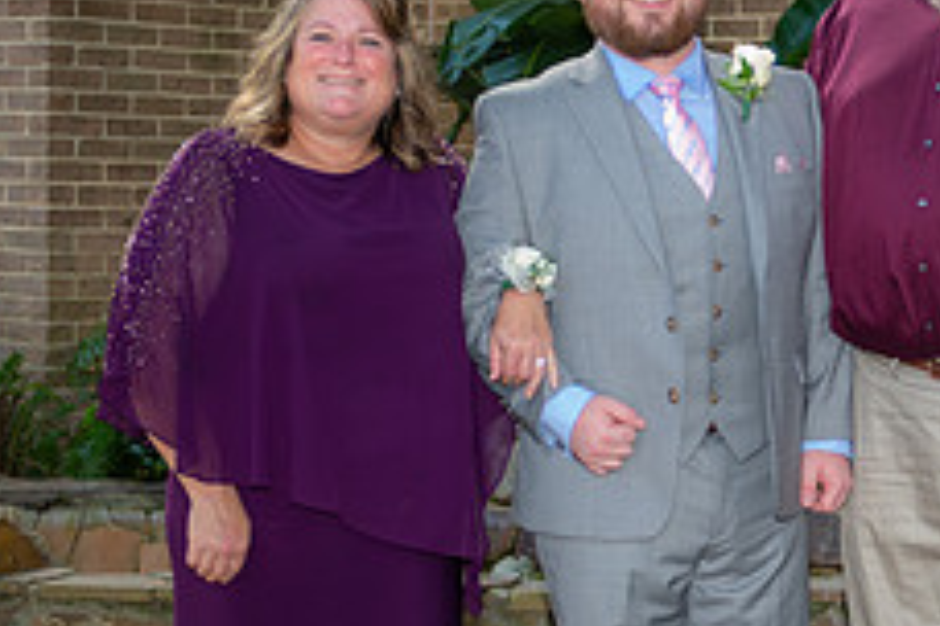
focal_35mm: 122
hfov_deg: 16.6
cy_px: 375
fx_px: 3185
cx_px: 808
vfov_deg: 11.2
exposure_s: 1/60
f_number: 2.8
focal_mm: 48
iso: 64
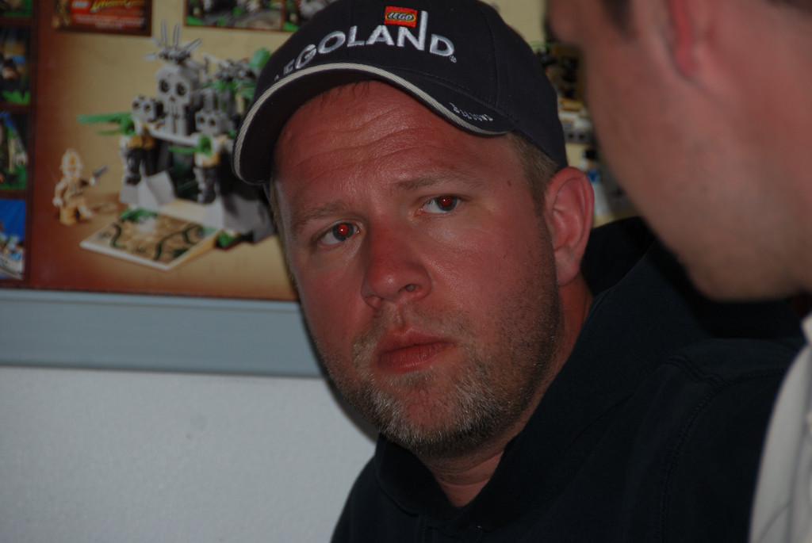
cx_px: 406
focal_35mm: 300
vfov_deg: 4.6
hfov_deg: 6.9
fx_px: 6773
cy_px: 272
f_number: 5.6
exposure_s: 1/15
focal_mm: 200
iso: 100
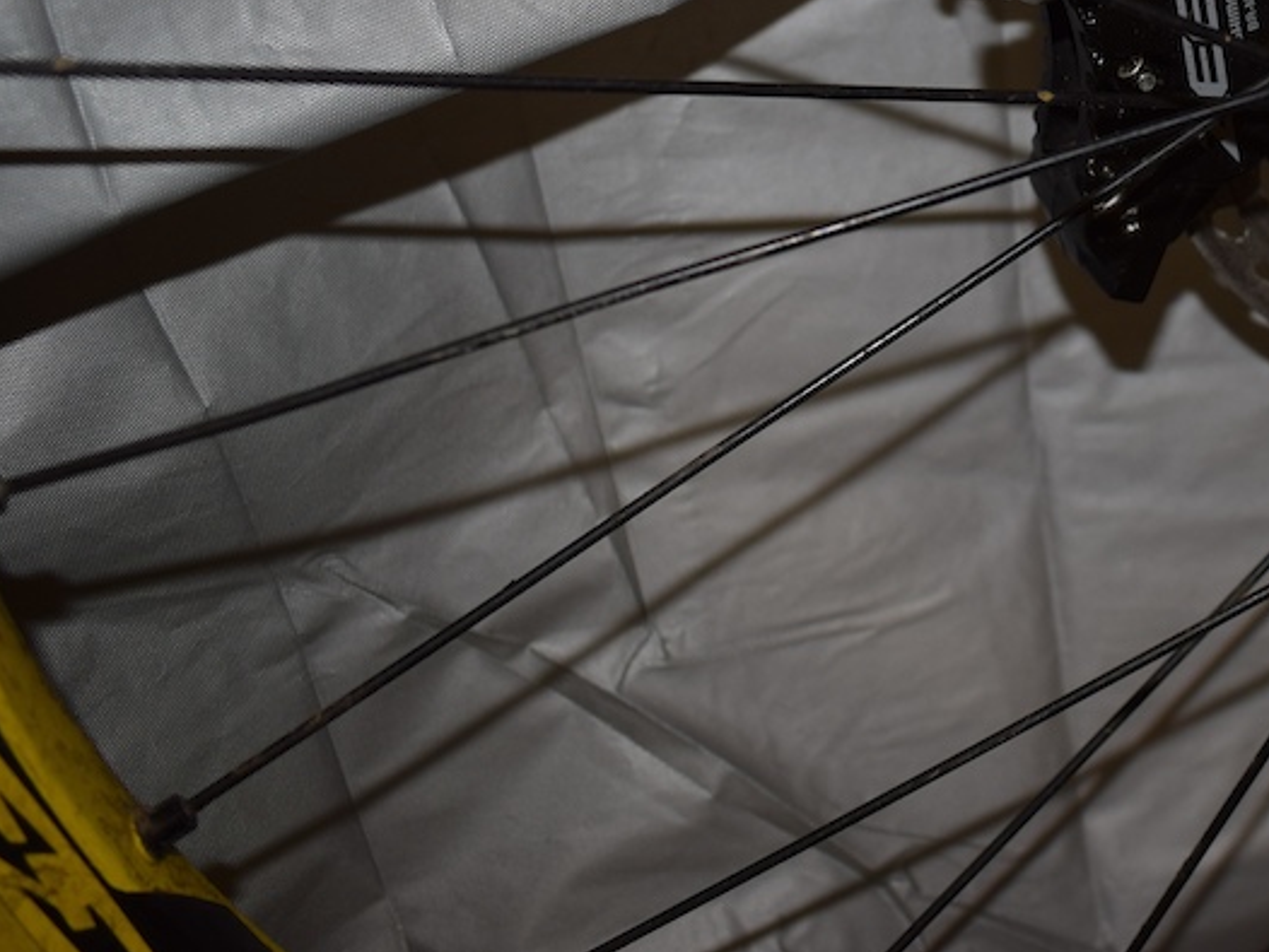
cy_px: 134
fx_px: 2162
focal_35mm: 59
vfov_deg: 24.3
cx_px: 1175
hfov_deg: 31.0
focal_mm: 21
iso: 250
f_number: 3.8
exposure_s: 1/60
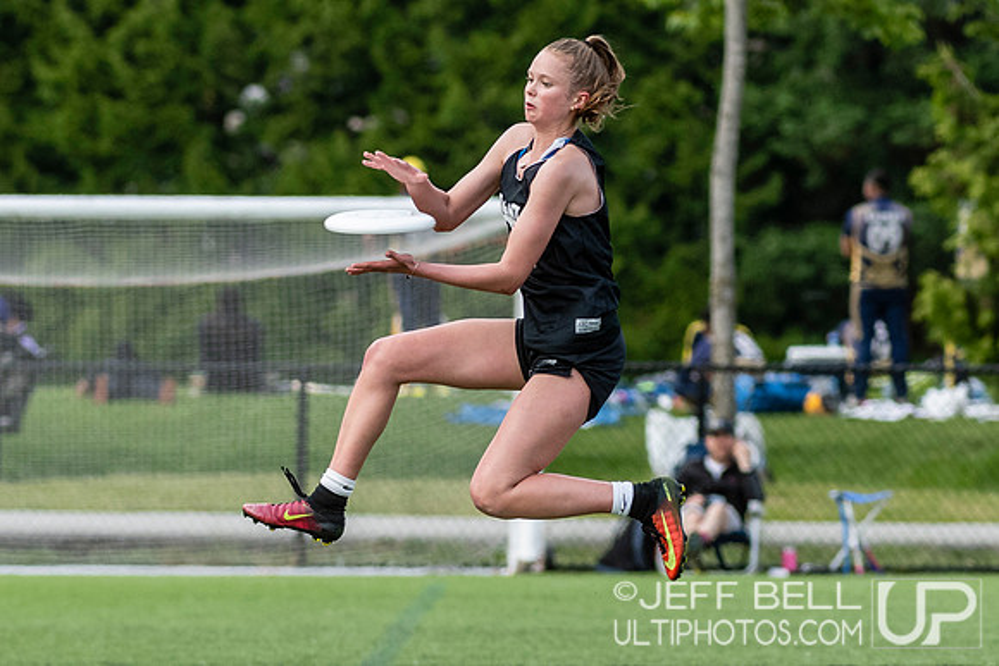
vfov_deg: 2.1
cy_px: 360
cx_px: 598
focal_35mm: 648
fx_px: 17997
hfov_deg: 3.2
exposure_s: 1/1250
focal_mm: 200
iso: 640
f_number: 4
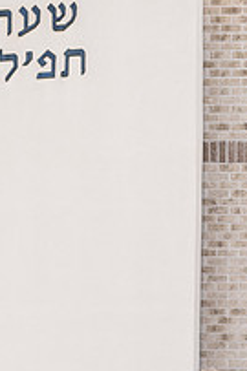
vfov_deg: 18.1
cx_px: 197
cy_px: 345
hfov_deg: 12.3
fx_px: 1144
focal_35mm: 111
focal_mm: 50
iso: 100
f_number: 4
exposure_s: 1/160
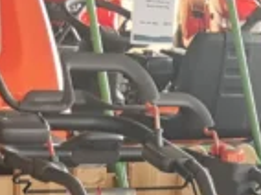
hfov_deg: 10.0
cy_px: 607
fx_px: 1468
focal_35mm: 195
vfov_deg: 6.8
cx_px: 329
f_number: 1.6
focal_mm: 5.56
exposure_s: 1/125
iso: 50
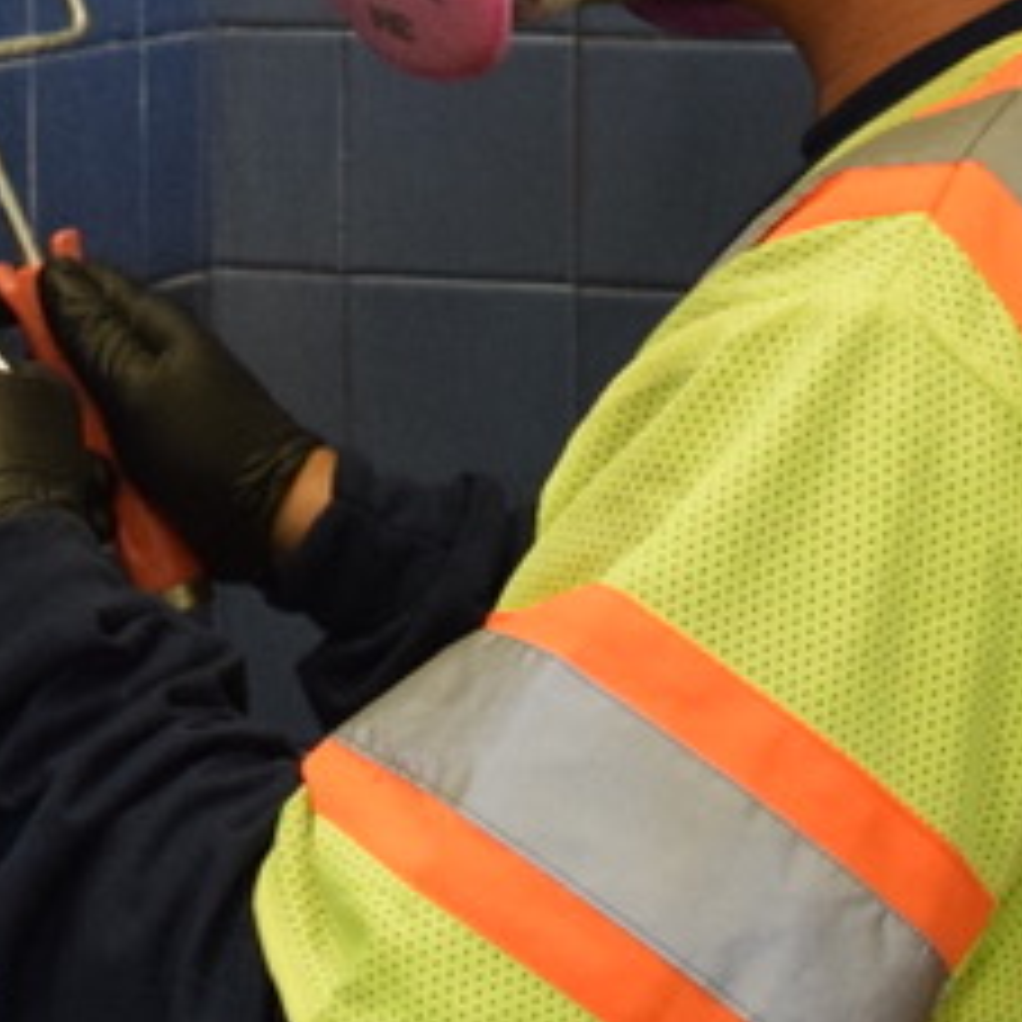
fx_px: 5278
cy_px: 218
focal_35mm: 158
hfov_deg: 11.0
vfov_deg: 11.0
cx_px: 50
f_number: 3.8
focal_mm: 22
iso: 1600
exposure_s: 1/60
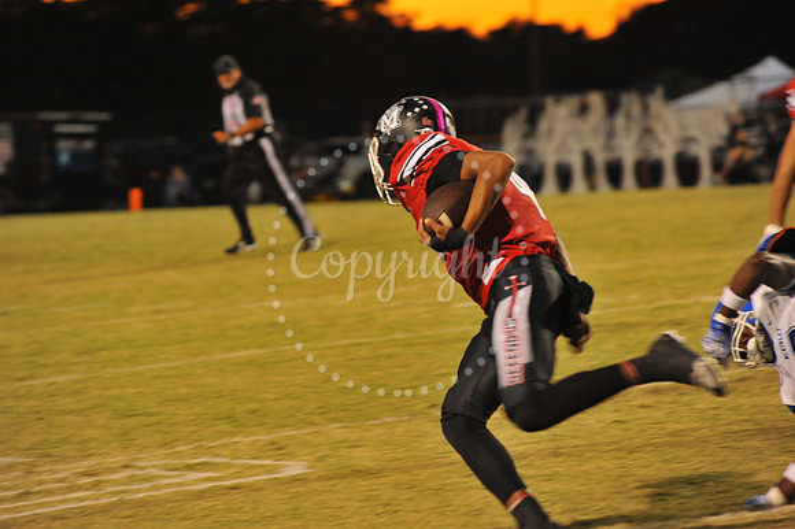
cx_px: 398
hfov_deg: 10.3
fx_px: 4414
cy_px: 264
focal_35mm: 200
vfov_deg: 6.9
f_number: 5.6
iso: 5000
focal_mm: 200
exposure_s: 1/200
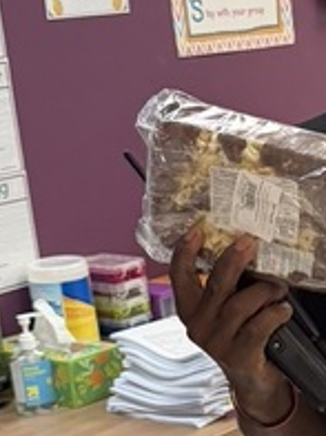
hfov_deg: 10.8
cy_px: 432
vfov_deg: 15.5
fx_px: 1575
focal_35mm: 125
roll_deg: +1.5
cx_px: 663
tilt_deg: -18.5
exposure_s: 1/60
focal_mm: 6.76
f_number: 1.78
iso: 200
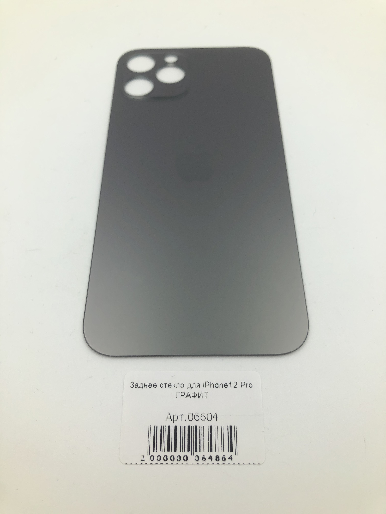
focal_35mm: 28
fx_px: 416
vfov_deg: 63.4
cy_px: 257
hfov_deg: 49.7
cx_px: 193
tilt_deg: -62.5
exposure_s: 1/1066
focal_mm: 3.99
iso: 20
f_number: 1.8
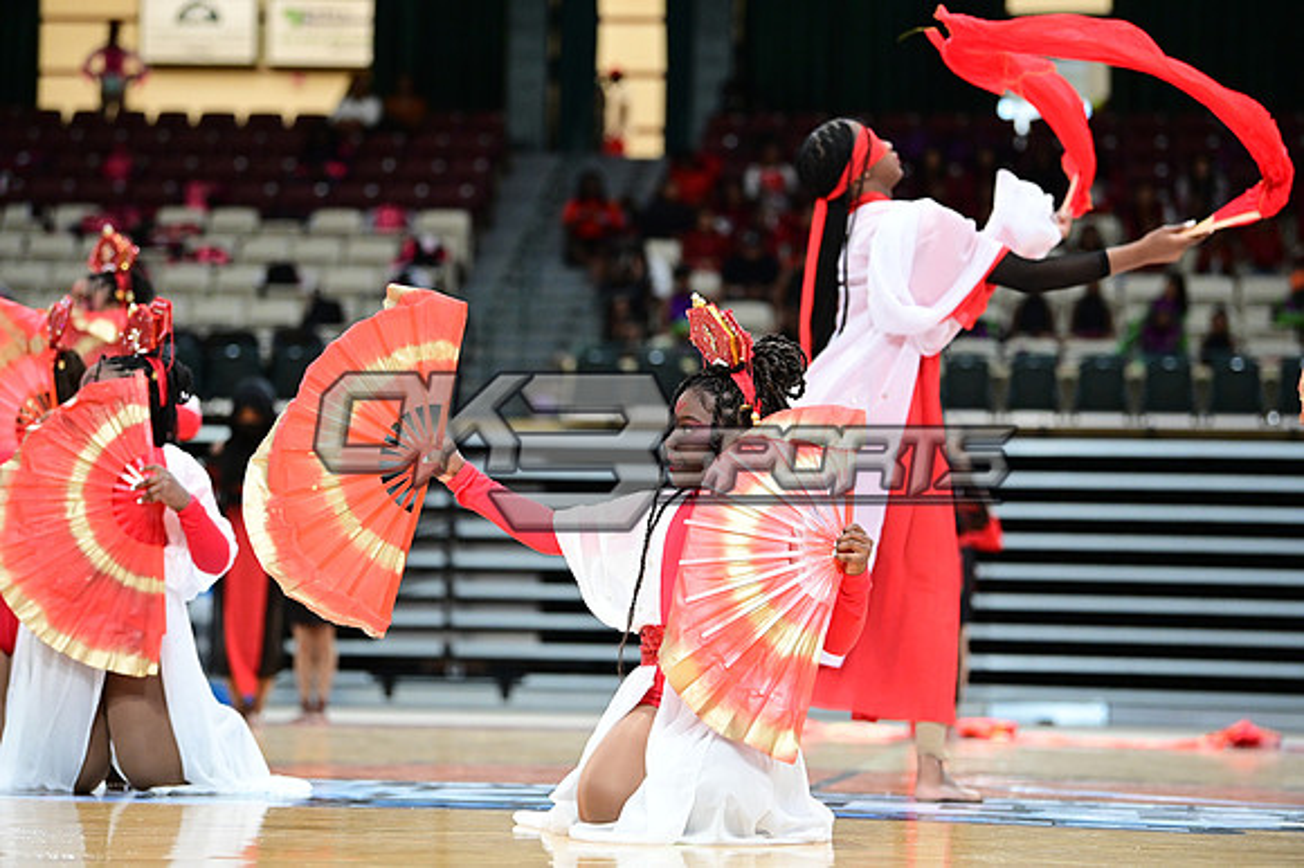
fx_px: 3692
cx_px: 652
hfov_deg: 20.0
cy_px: 434
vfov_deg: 13.4
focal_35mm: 102
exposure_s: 1/1000
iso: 6400
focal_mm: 102
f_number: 3.2
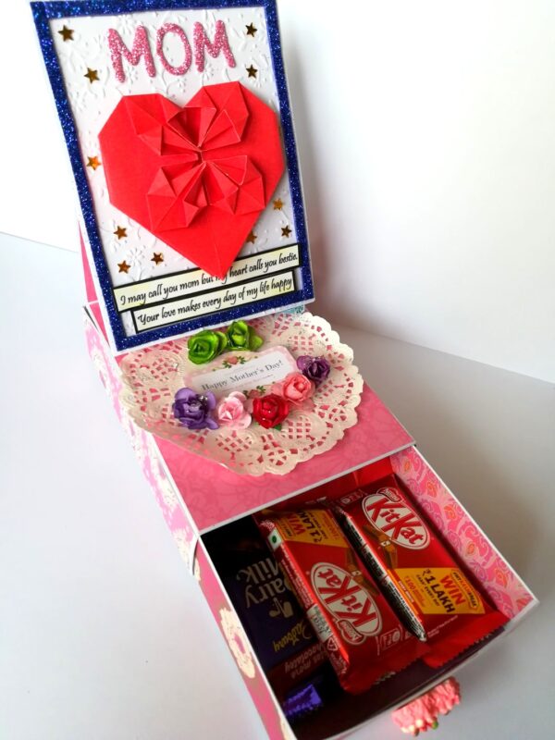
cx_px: 278
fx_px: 556
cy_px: 370
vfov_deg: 67.3
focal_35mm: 26
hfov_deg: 53.1
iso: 64
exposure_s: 1/60
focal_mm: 3.83
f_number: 2.2
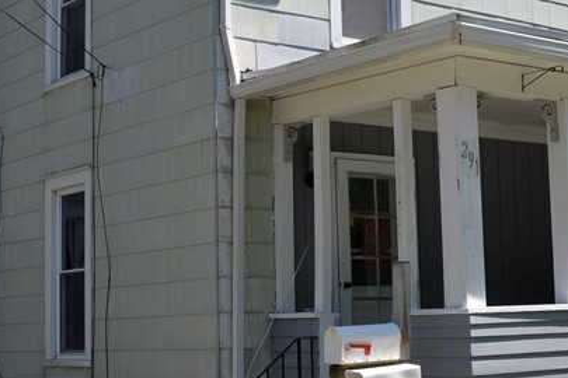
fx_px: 1183
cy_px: 171
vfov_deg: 18.2
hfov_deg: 26.8
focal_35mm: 75
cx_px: 385
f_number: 8
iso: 100
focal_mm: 28
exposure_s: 1/250
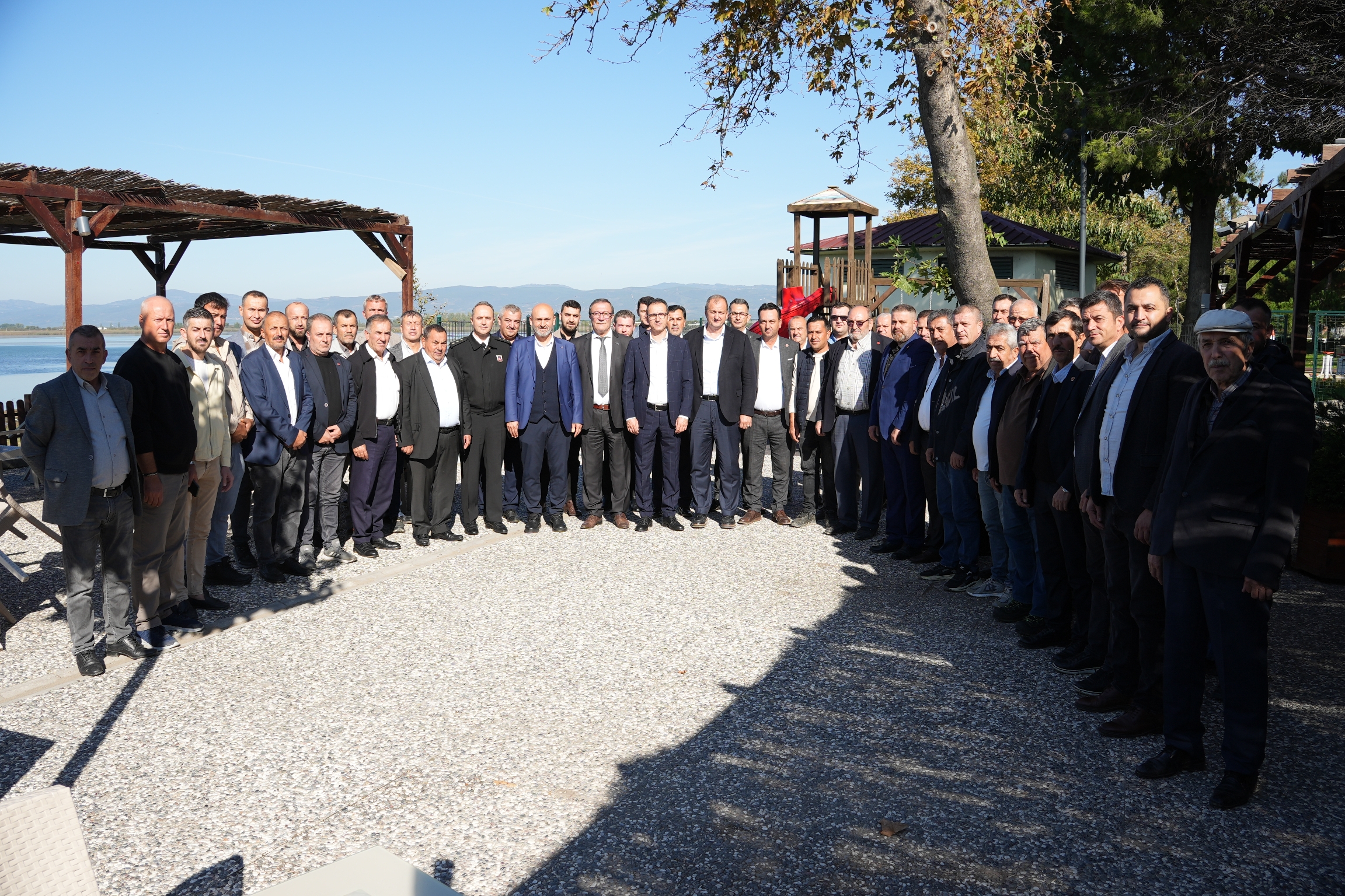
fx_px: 1009
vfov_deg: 47.9
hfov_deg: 67.4
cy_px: 448
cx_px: 672
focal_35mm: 27
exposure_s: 1/320
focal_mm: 18
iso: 100
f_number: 6.3
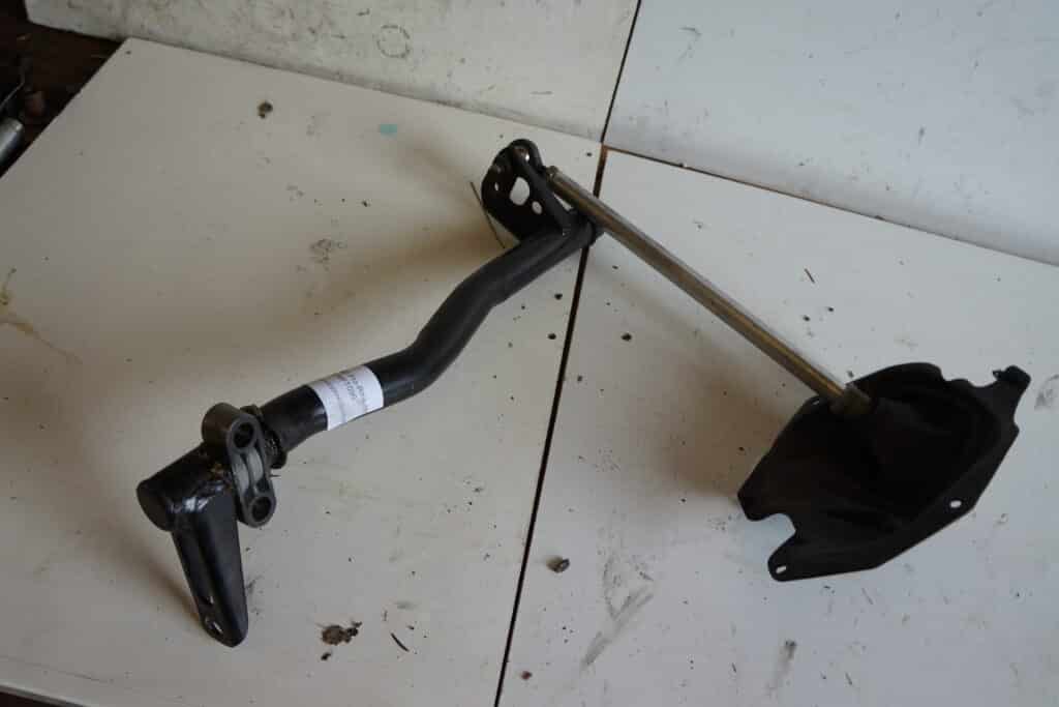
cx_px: 530
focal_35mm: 27
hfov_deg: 67.4
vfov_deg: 47.9
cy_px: 354
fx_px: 794
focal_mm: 18
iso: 125
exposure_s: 1/60
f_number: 4
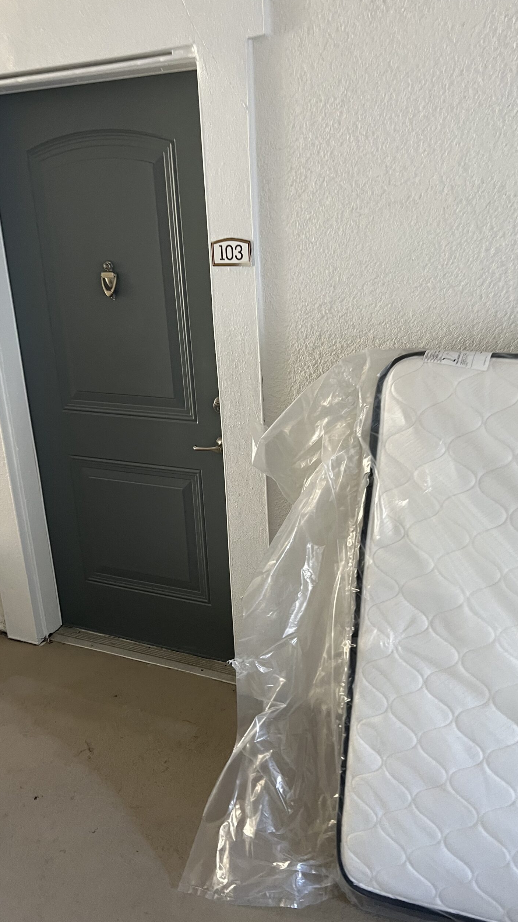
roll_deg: +1.3
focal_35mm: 29
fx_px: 708
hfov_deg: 40.1
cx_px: 297
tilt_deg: -14.6
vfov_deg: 66.1
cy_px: 462
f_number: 1.5
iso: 200
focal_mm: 5.7
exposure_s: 1/60
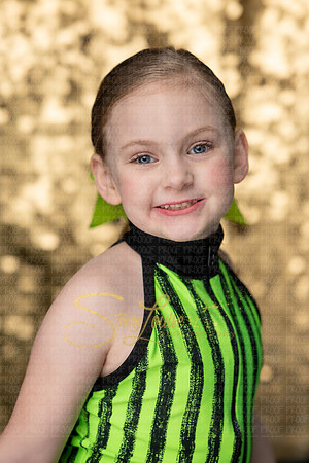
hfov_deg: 16.1
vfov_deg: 23.9
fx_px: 1094
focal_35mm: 85
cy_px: 232
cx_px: 154
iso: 1250
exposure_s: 1/800
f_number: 2.8
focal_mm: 85
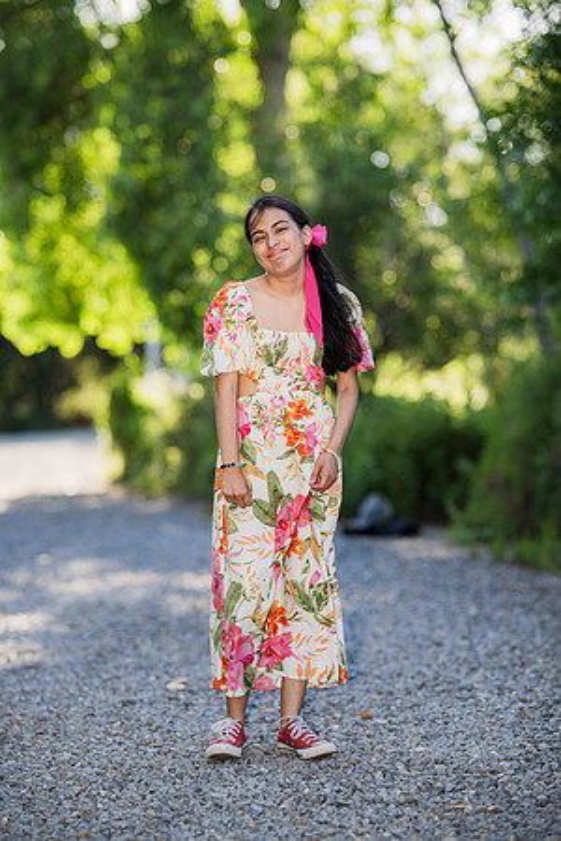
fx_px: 1987
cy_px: 420
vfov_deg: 23.9
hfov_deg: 16.1
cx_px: 280
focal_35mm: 85
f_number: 1.8
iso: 100
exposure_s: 1/800
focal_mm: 85
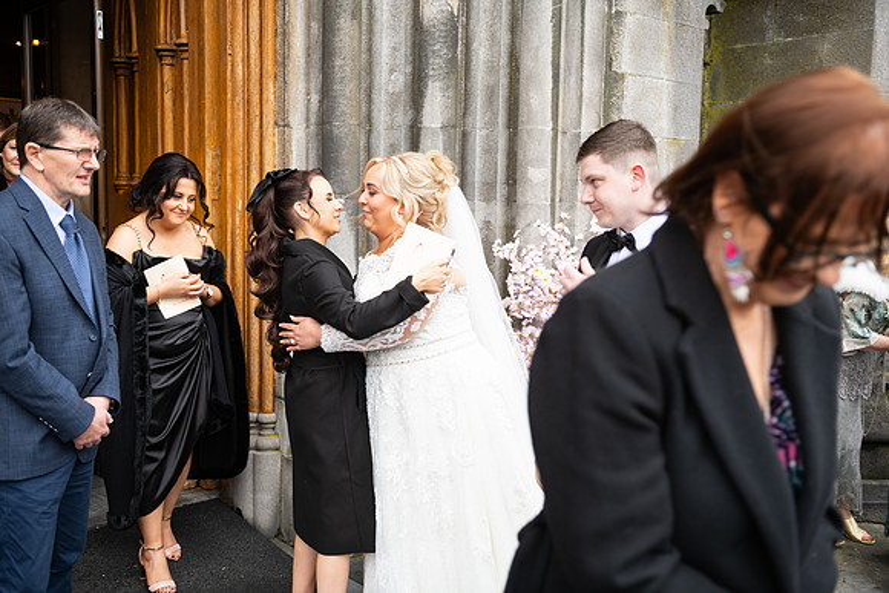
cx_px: 444
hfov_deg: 53.1
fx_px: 889
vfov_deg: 36.9
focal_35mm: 36
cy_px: 296
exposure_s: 1/160
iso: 125
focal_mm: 36
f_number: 3.5
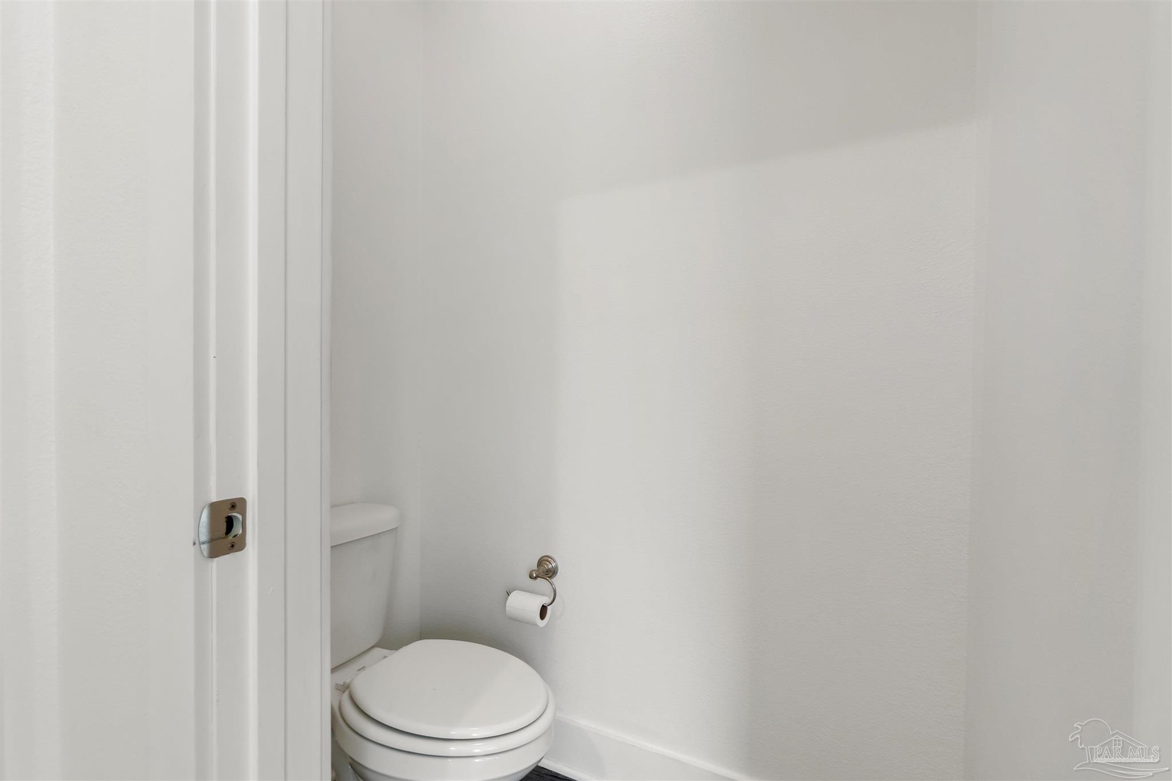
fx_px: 488
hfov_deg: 100.4
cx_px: 586
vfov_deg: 77.3
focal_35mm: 15
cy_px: 390
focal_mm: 10
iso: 320
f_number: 9
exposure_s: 1/5
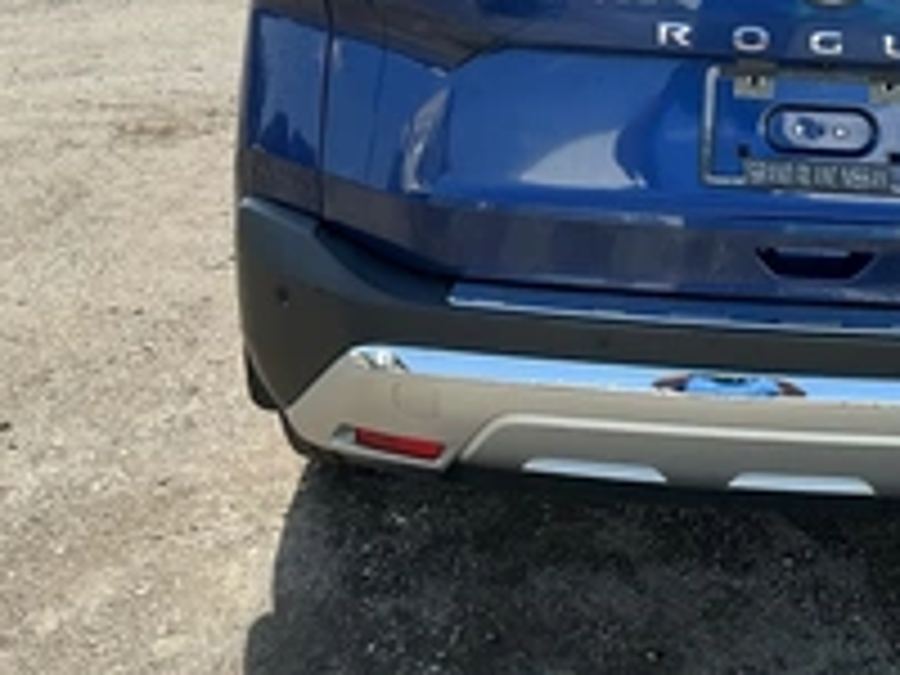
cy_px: 50
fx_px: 1456
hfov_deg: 33.0
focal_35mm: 56
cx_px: 770
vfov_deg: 25.2
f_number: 1.8
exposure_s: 1/816
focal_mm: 3
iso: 25
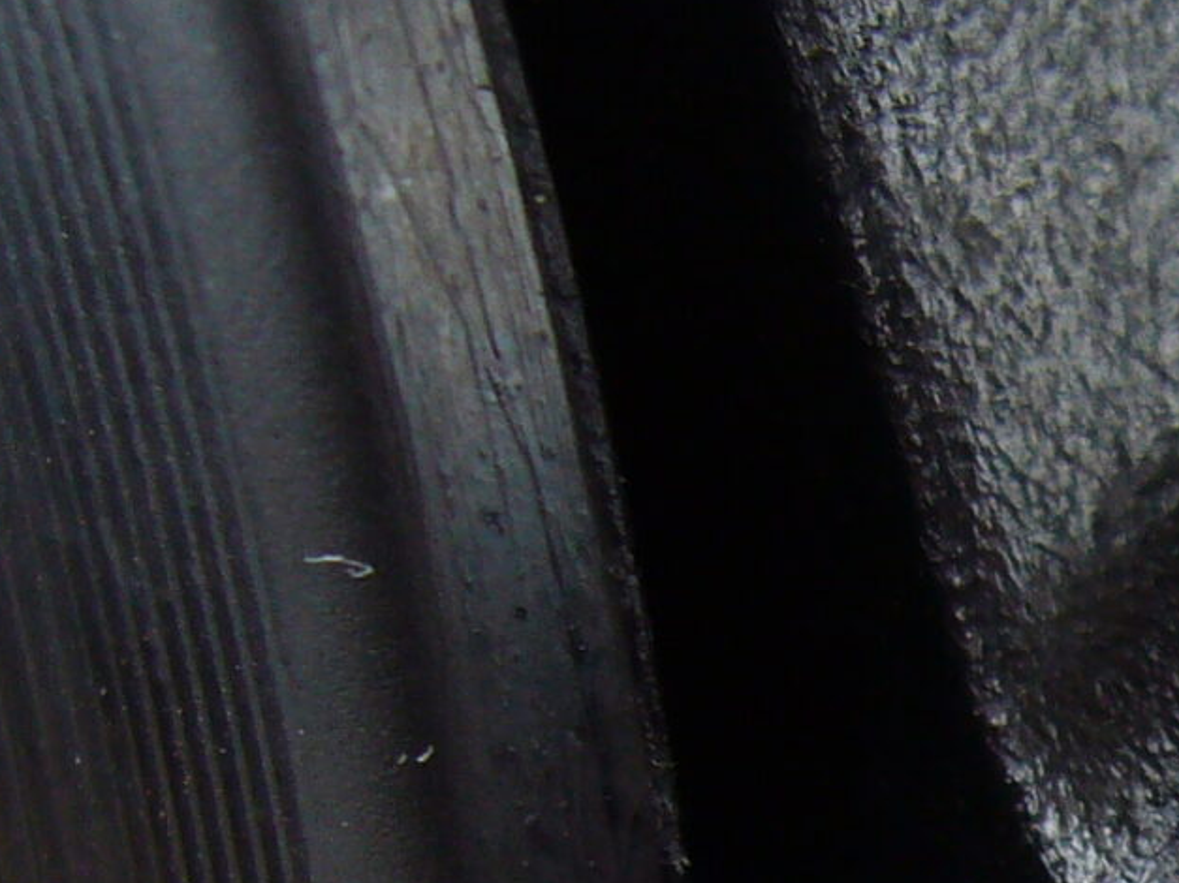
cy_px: 951
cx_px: 1596
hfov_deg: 13.3
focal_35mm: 143
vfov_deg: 10.3
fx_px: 4870
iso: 100
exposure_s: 1/80
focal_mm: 5.8
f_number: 2.8
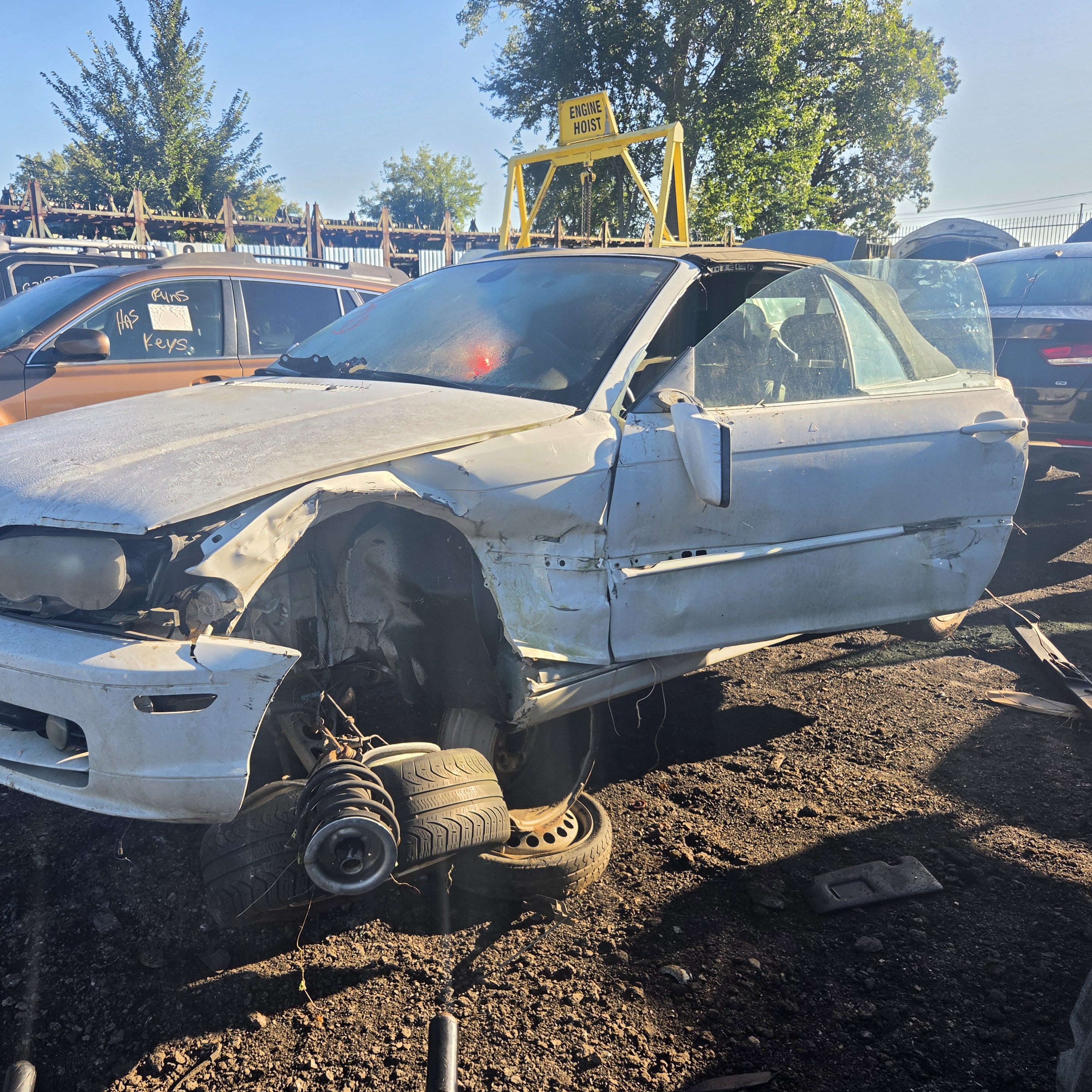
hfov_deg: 56.6
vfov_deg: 57.3
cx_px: 412
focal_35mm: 28
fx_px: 999
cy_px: 552
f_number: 1.8
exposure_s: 1/2222
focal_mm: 5.4
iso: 80
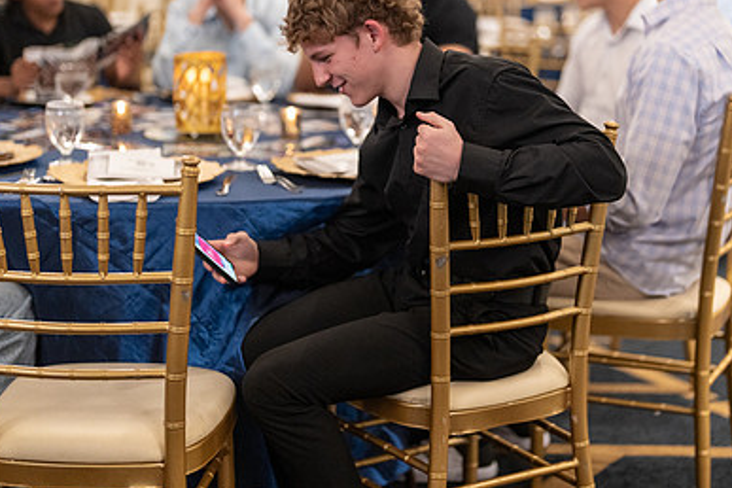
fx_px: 1525
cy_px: 133
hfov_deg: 27.0
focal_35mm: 75
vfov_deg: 18.1
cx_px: 416
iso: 1250
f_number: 1.2
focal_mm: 50
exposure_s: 1/320
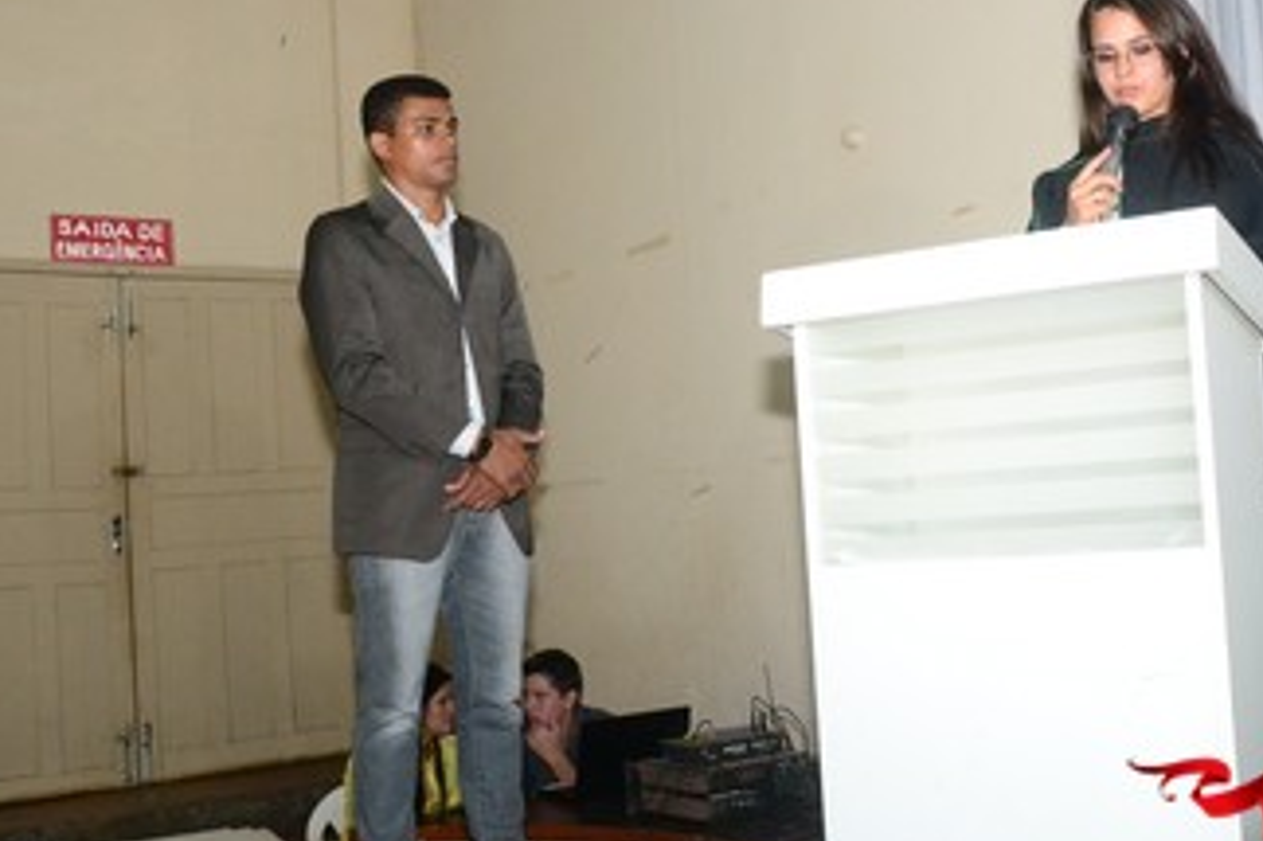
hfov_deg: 42.5
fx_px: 1613
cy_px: 419
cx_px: 782
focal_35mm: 46
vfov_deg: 29.2
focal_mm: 22
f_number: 5.6
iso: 3200
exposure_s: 1/80
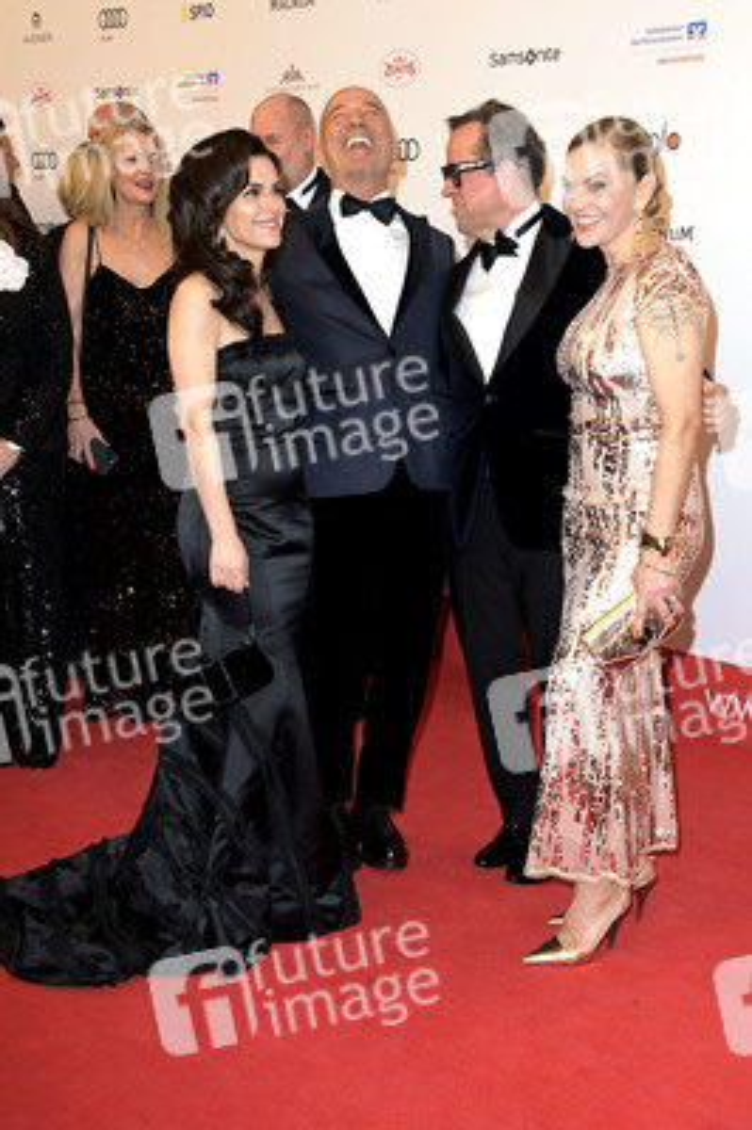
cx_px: 376
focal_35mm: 48
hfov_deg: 28.0
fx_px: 1506
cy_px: 565
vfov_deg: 41.1
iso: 400
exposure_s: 1/250
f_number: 6.3
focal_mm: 48
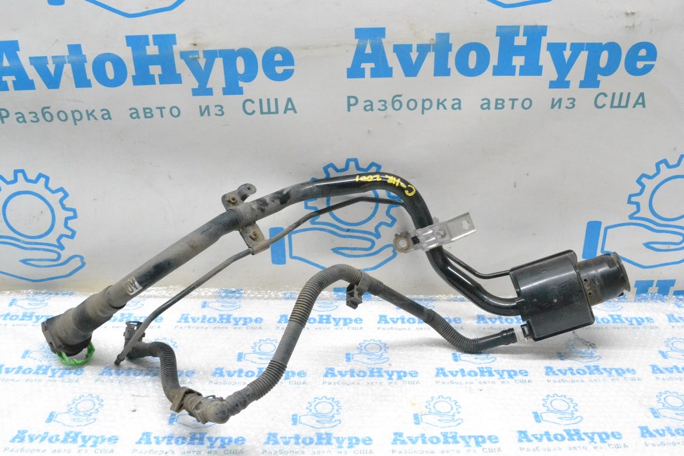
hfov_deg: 53.1
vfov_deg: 36.9
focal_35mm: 36
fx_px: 684
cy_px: 228
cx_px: 342
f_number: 11
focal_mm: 24
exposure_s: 1/100
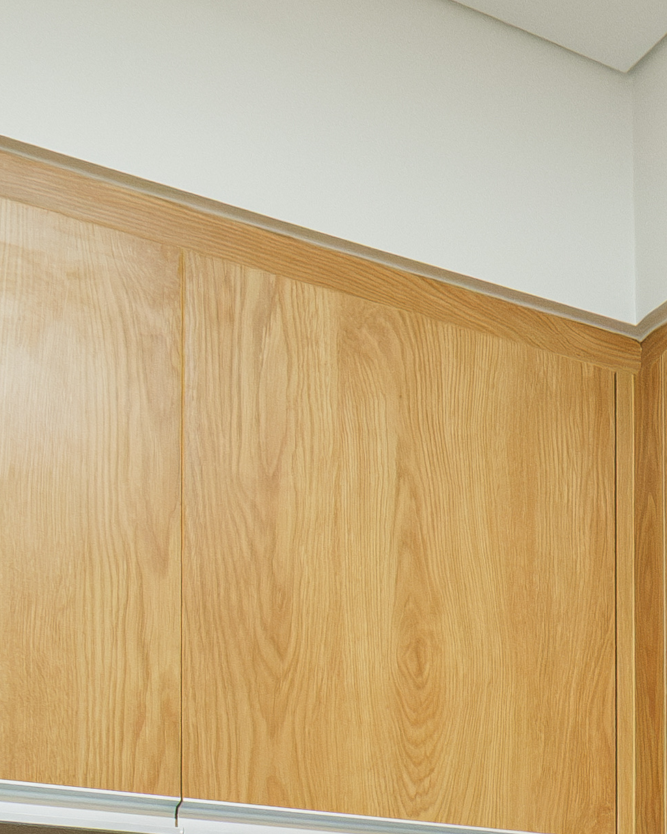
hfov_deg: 17.5
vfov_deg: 23.2
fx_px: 1777
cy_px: 1104
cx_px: 1172
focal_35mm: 72
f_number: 8
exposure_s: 1/13
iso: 1250
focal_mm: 10
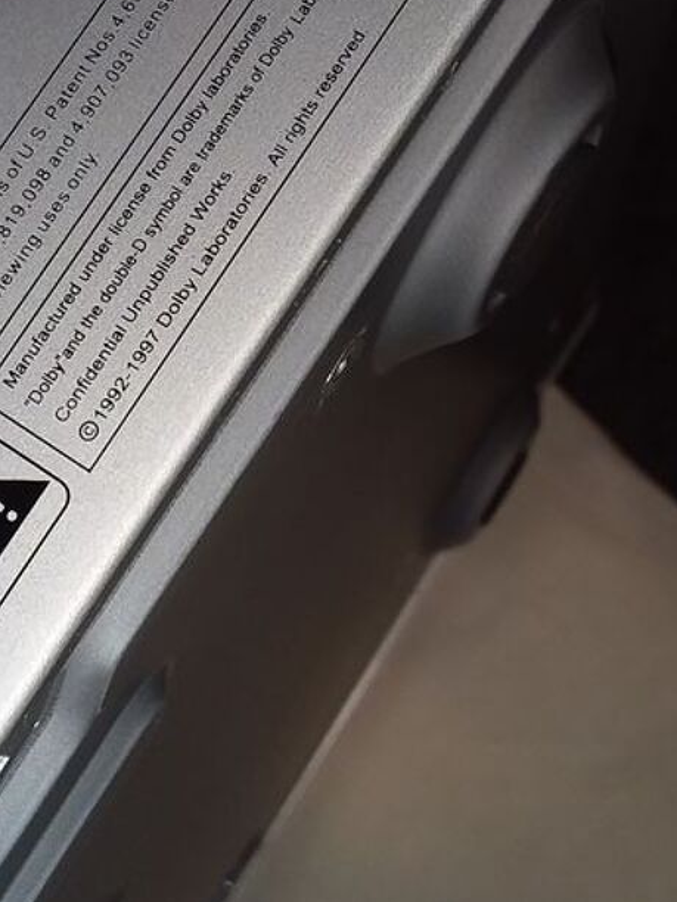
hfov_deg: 23.8
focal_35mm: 61
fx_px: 1591
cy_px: 276
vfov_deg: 31.3
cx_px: 193
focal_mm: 2.91
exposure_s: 1/345
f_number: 1.9
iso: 40
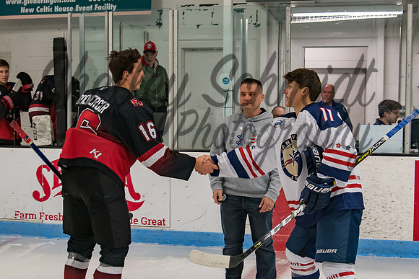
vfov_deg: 21.0
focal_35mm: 65
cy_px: 146
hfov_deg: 31.0
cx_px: 221
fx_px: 755
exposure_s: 1/200
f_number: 4.5
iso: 640
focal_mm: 34
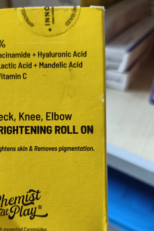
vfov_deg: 55.2
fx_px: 218
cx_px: 44
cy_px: 143
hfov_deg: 38.1
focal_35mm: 34
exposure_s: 1/50
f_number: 1.87
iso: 1376
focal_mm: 5.56
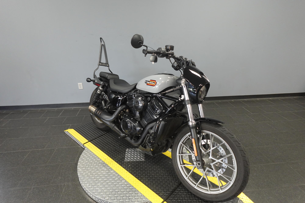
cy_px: 102
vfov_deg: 61.9
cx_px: 152
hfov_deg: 84.0
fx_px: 169
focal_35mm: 20
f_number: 2
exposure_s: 1/80
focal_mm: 7.6
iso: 640
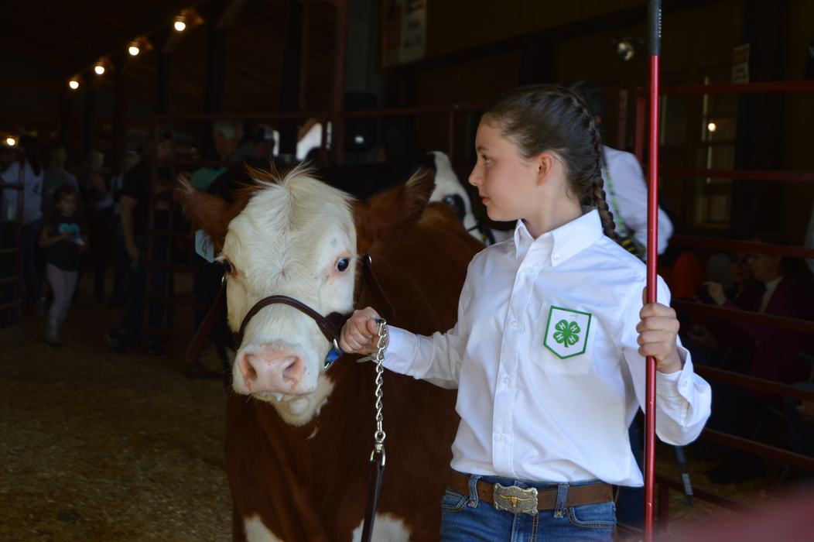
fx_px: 1864
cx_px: 407
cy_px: 271
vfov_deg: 16.5
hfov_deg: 24.6
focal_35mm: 82
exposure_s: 1/125
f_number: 5.6
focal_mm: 55
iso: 320
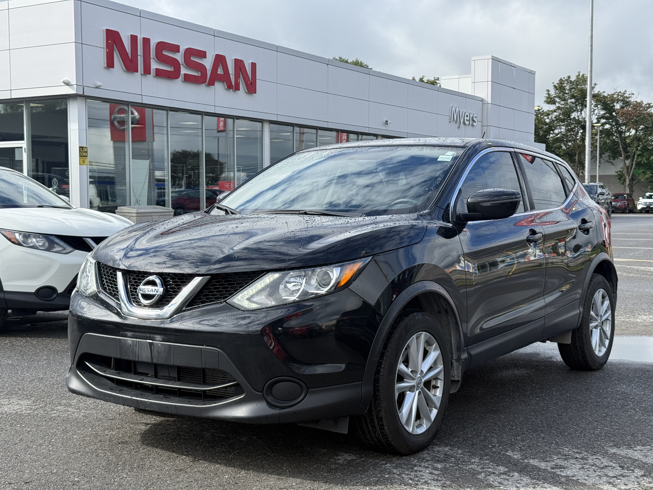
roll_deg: +0.9
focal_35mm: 48
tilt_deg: -3.2
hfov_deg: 39.7
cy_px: 245
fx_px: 905
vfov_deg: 30.3
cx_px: 326
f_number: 1.78
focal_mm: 6.76
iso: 64
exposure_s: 1/2342
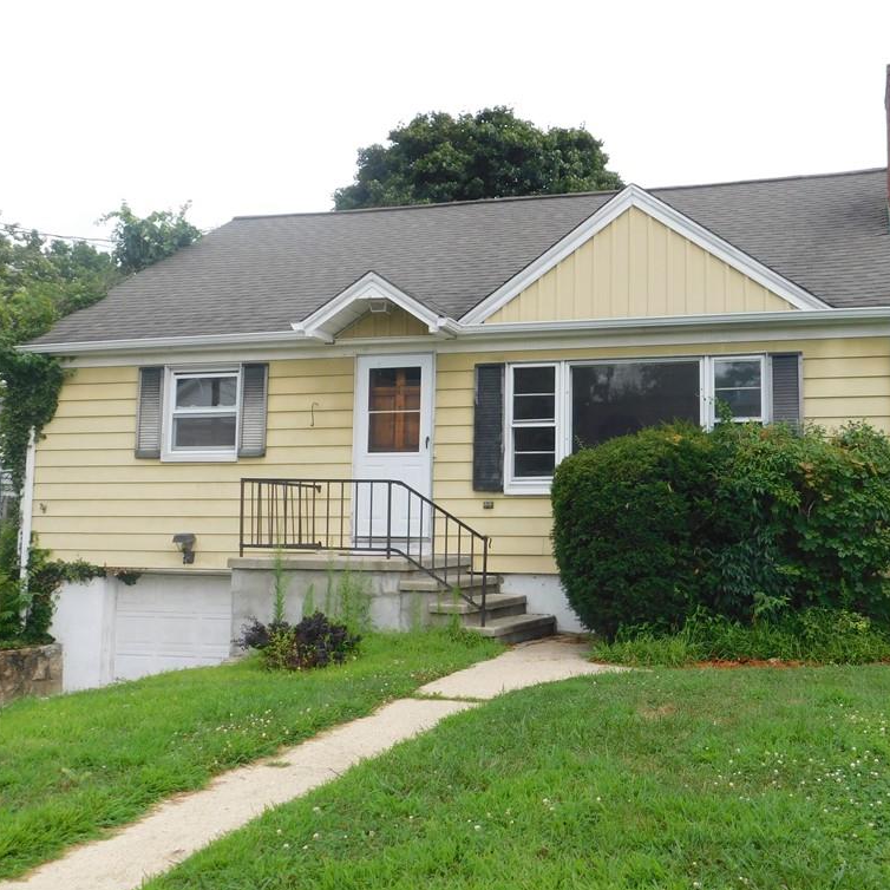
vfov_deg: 46.0
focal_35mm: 36
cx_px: 598
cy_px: 444
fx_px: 1047
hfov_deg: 45.3
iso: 125
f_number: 3.2
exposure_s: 1/640
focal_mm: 5.3
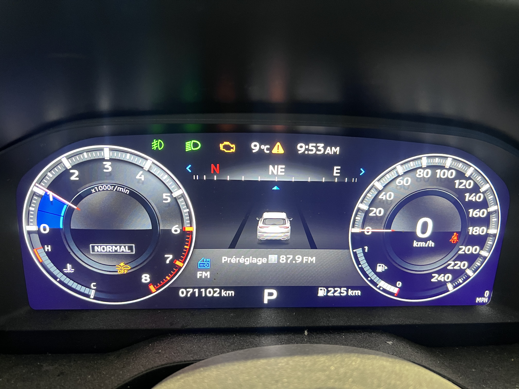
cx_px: 260
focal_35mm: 26
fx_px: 390
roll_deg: -2.6
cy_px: 194
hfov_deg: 67.3
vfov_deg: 53.1
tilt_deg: -23.9
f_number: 1.5
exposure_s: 1/60
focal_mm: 5.7
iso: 500
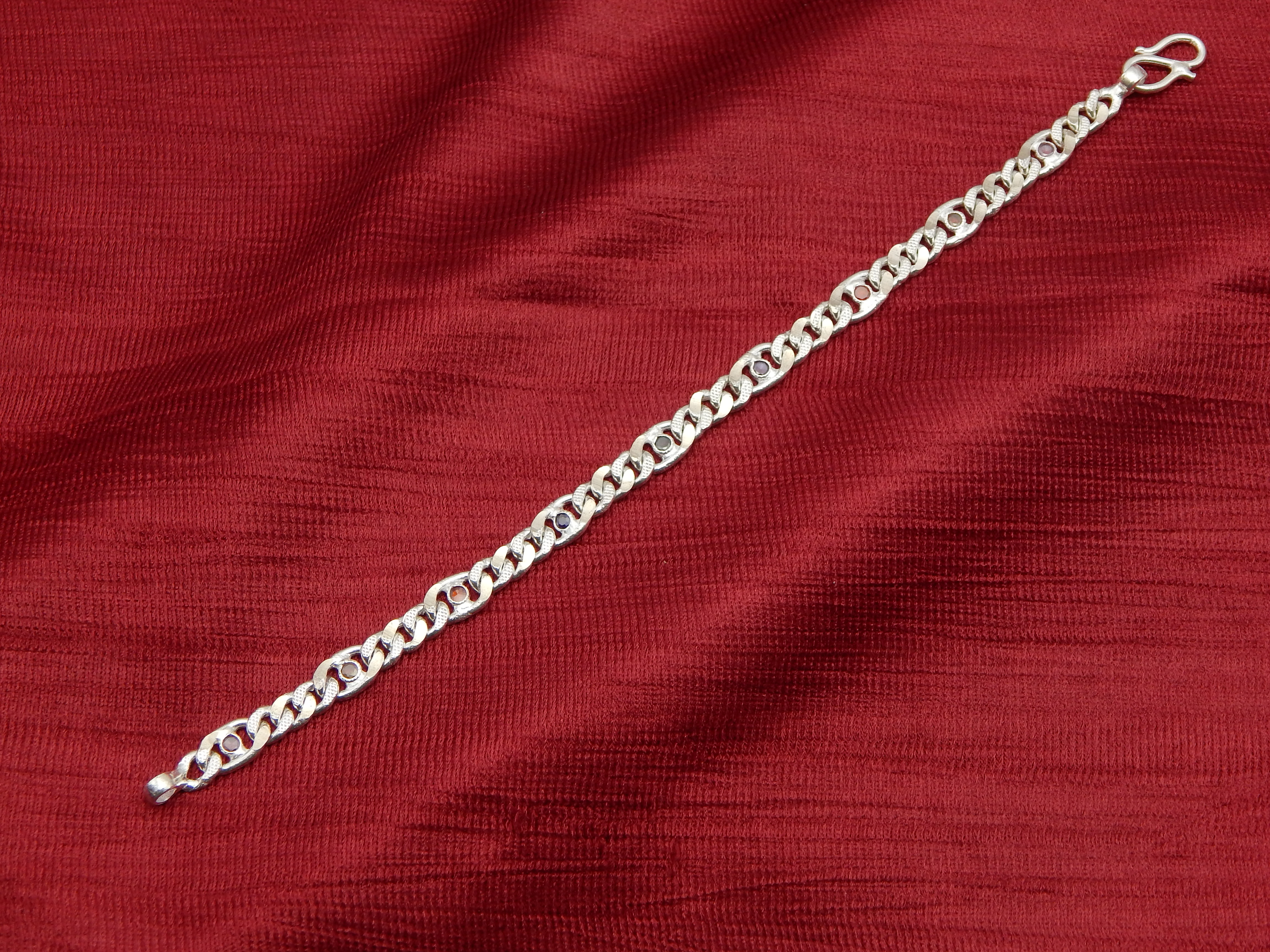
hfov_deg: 26.0
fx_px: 2752
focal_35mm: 75
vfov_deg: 19.6
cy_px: 476
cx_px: 635
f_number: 4.2
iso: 125
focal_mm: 13.5
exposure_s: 1/125
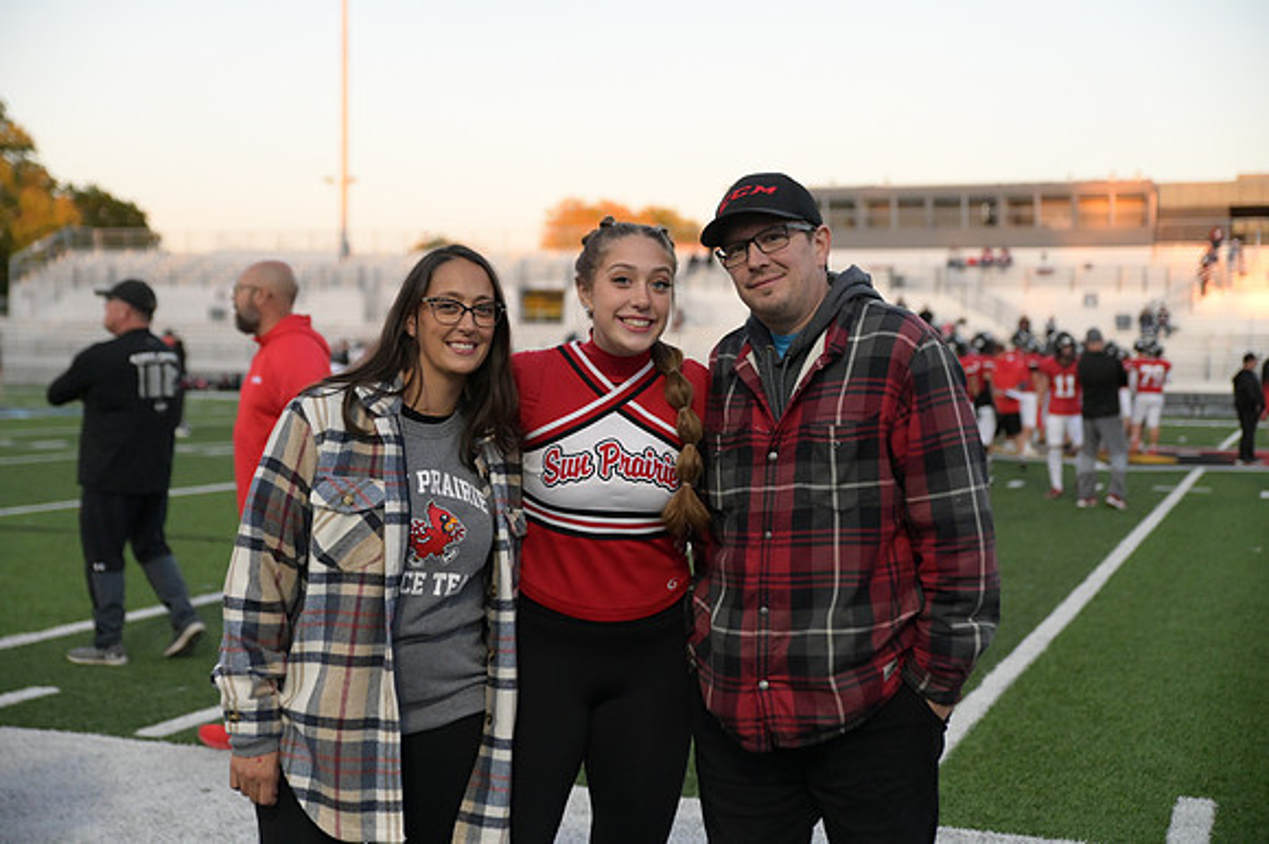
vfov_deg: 26.0
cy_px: 422
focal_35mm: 52
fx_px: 1832
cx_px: 634
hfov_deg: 38.2
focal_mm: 52
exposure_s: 1/8000
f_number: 2.8
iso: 5600
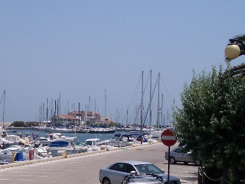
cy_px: 115
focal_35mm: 77
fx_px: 545
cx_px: 27
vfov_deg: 19.1
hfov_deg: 24.6
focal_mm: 8
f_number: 4.8
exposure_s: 1/1000
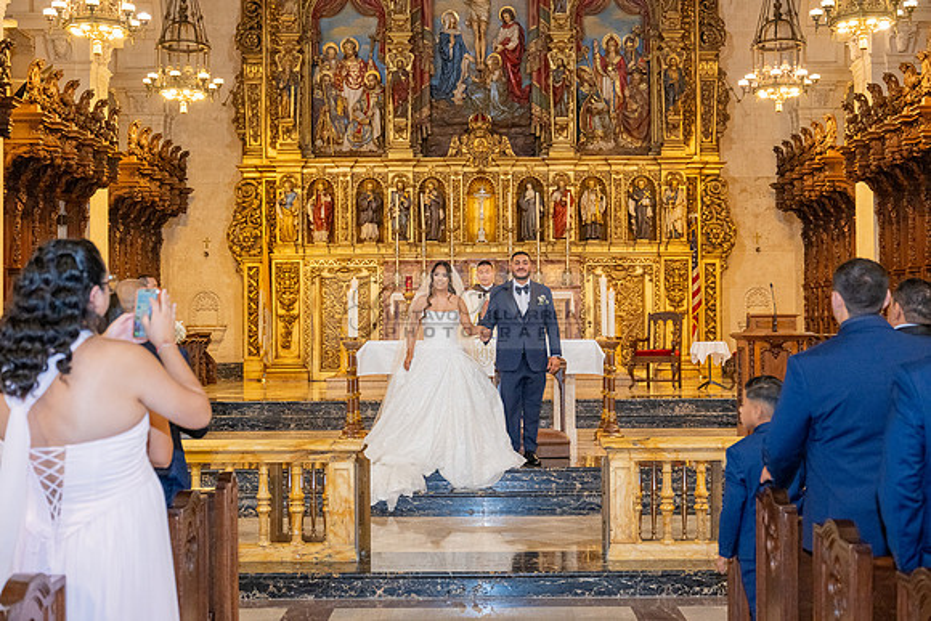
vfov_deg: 28.7
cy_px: 310
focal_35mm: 47
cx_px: 466
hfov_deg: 41.9
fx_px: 1216
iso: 2000
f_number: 3.5
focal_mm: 47
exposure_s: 1/200
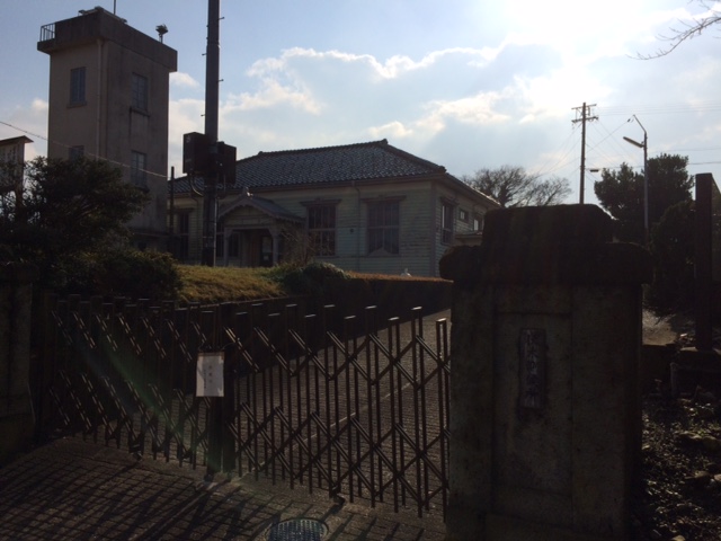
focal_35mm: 29
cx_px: 360
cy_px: 270
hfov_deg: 61.7
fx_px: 604
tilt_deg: +1.7
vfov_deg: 48.2
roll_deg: -1.2
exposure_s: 1/6849
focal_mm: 4.15
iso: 40
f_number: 2.2
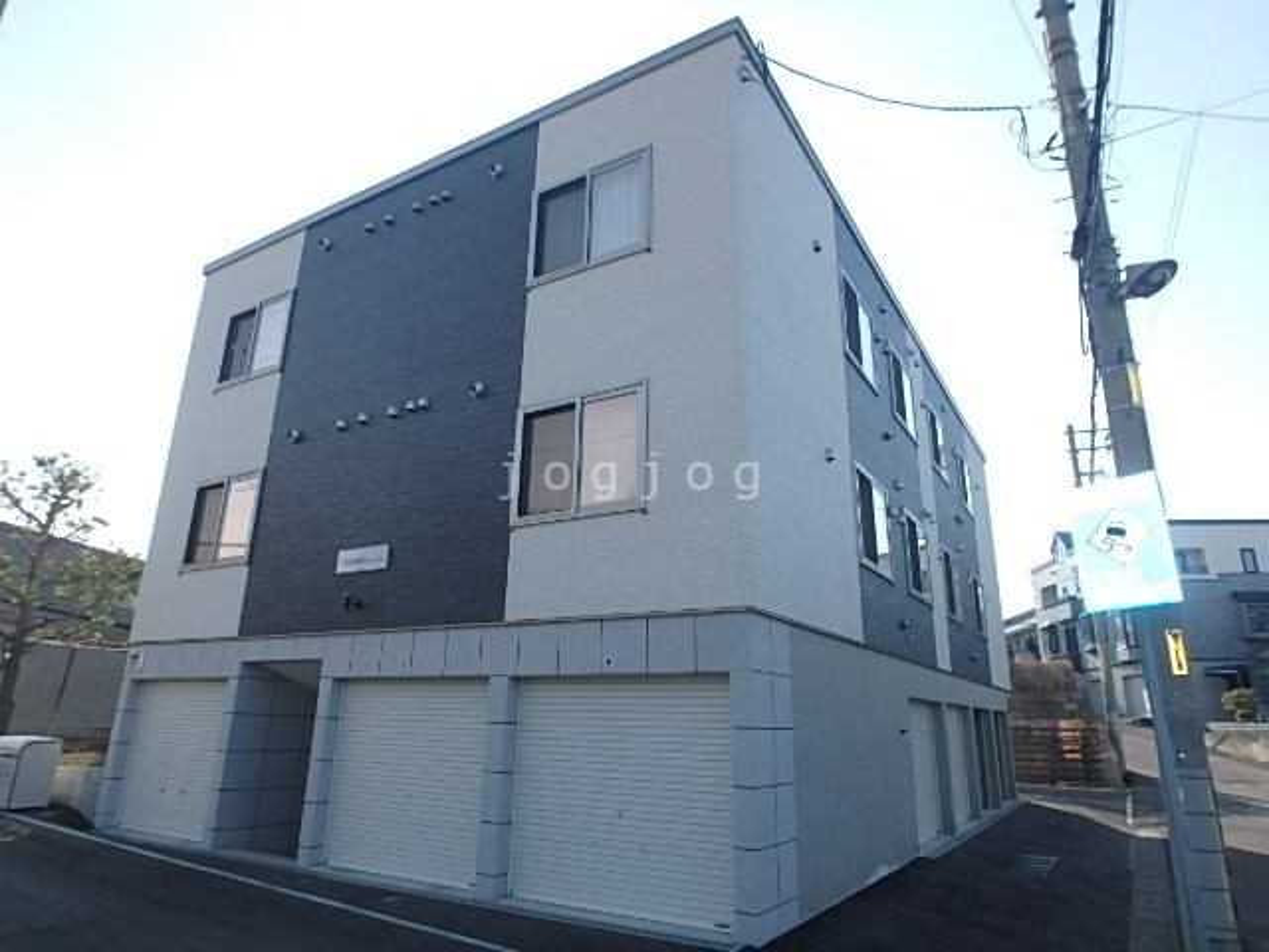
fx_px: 770
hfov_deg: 79.0
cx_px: 634
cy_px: 476
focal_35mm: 21
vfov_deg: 63.4
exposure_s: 1/640
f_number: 3.5
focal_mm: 3.7
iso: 125
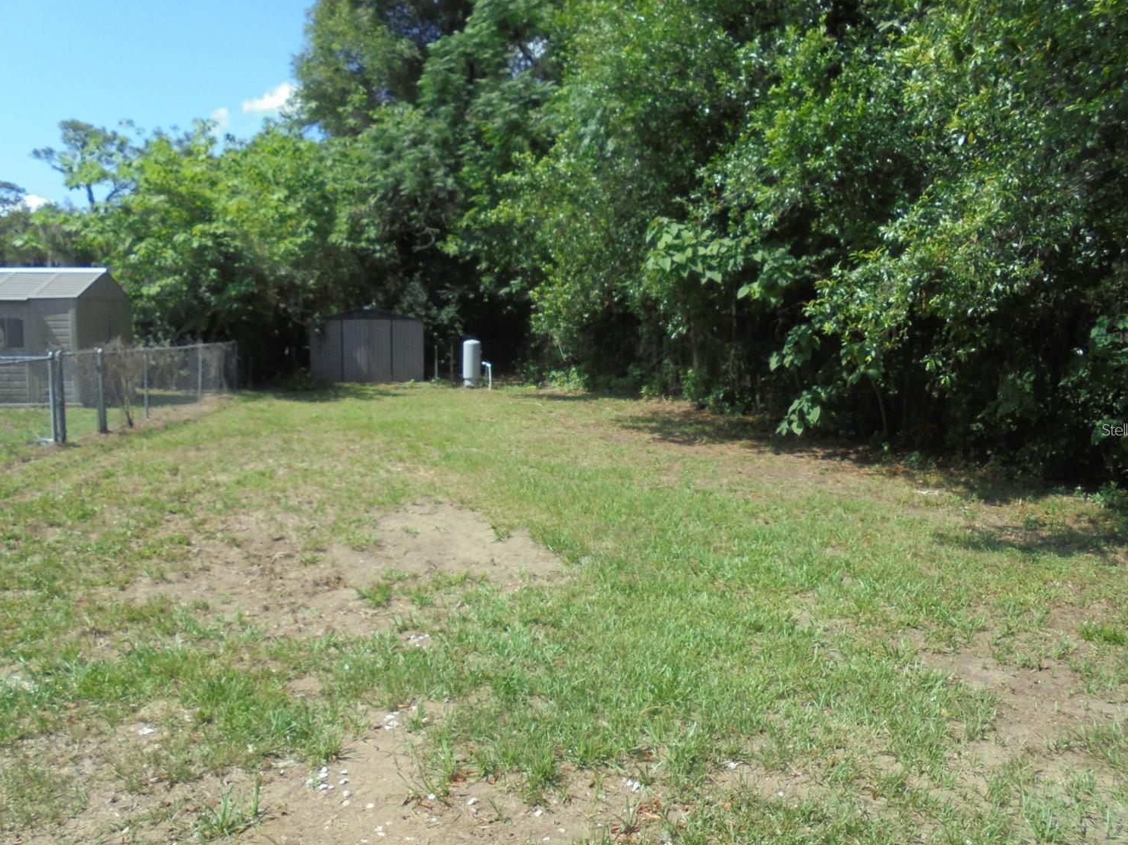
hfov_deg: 63.5
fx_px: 912
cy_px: 429
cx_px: 566
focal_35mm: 28
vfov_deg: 49.7
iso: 100
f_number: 3.5
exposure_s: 1/640
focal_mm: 4.6
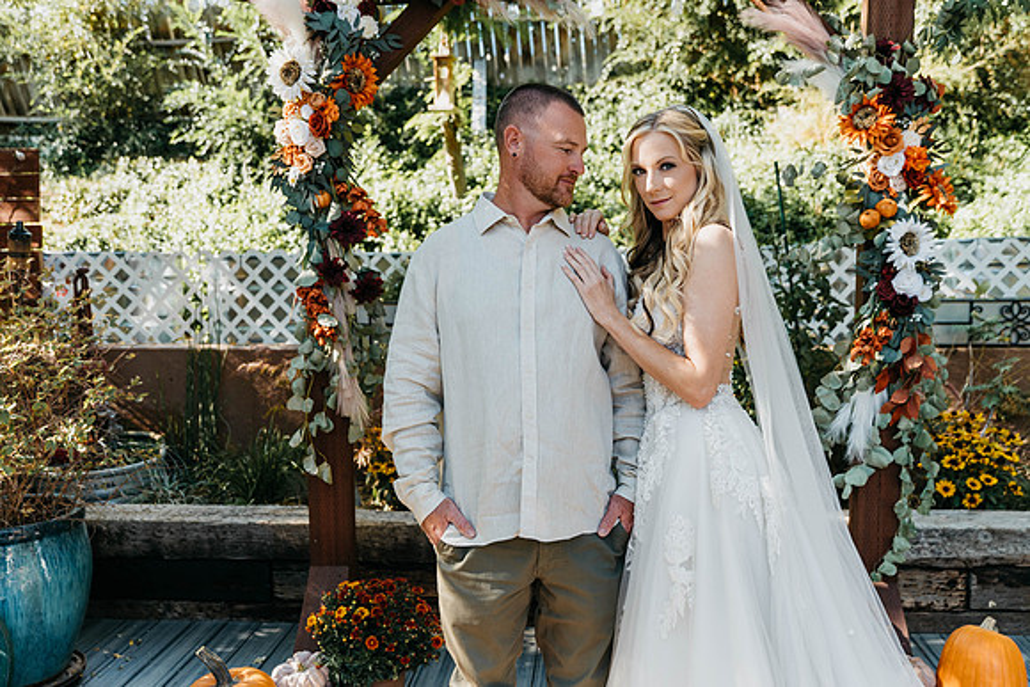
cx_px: 515
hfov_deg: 55.8
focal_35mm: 34
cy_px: 344
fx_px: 973
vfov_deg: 38.9
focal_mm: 34
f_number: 2.8
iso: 160
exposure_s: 1/500
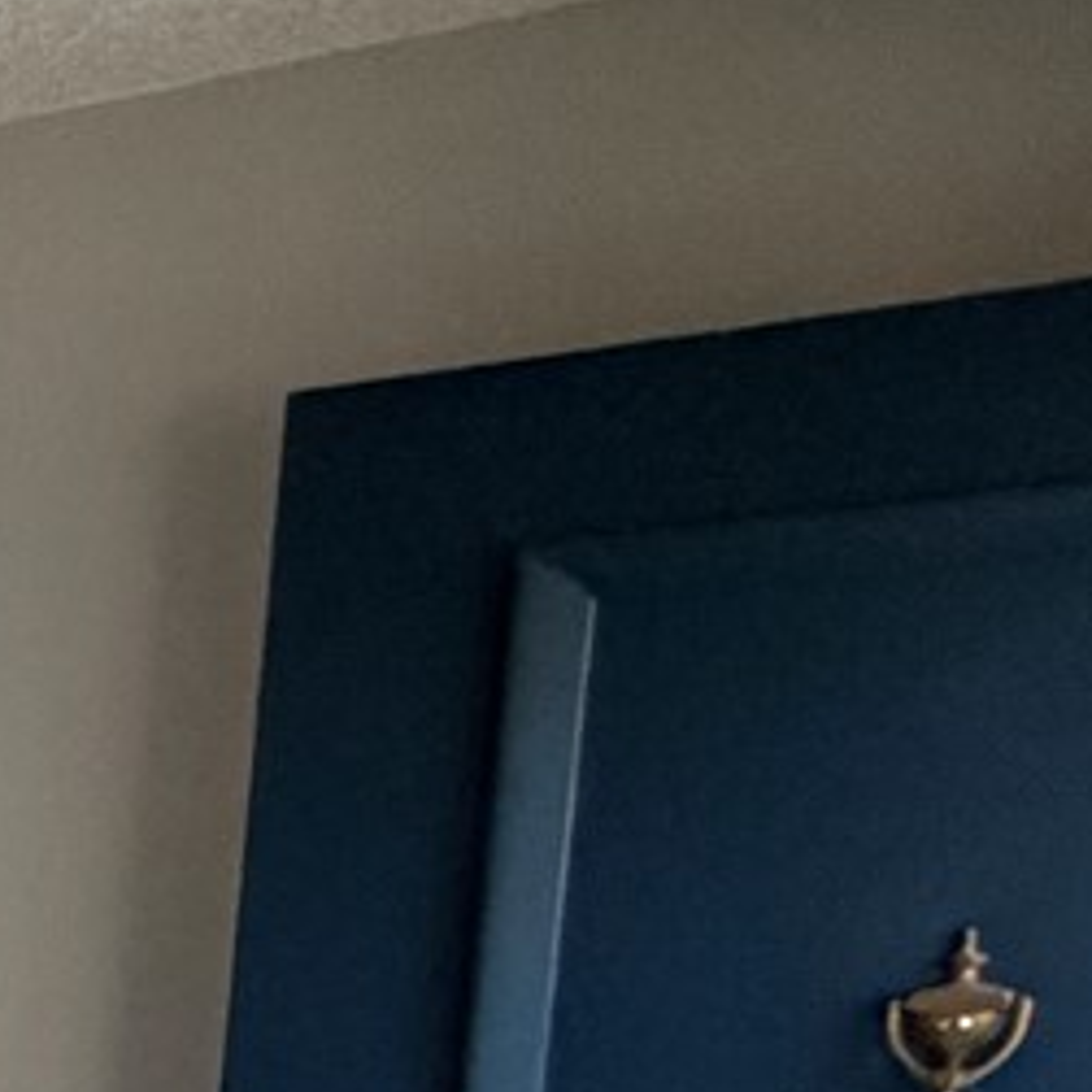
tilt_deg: -8.4
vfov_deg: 20.2
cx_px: -2149
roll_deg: +2.5
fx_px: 2820
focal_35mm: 79
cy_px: 1392
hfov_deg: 11.7
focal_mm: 2.22
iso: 320
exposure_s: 1/74
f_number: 2.2
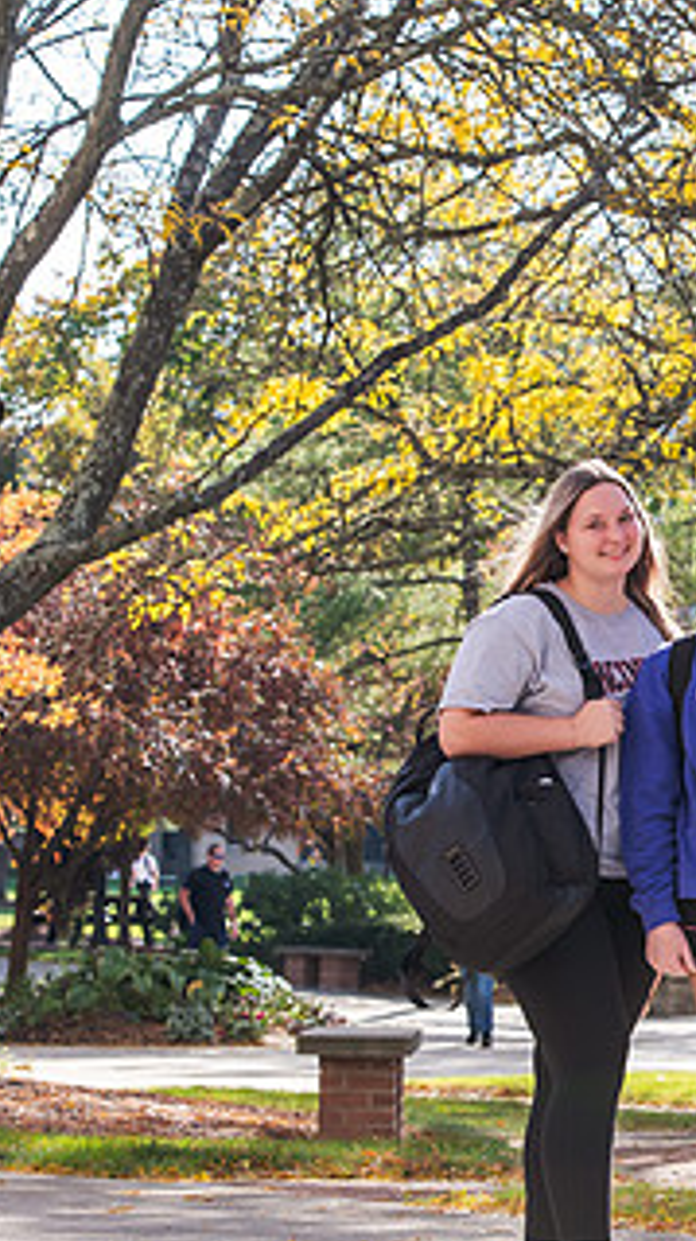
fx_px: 4700
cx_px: 801
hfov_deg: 8.4
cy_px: 624
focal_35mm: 143
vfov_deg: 15.0
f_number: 8
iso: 400
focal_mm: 75
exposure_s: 1/250
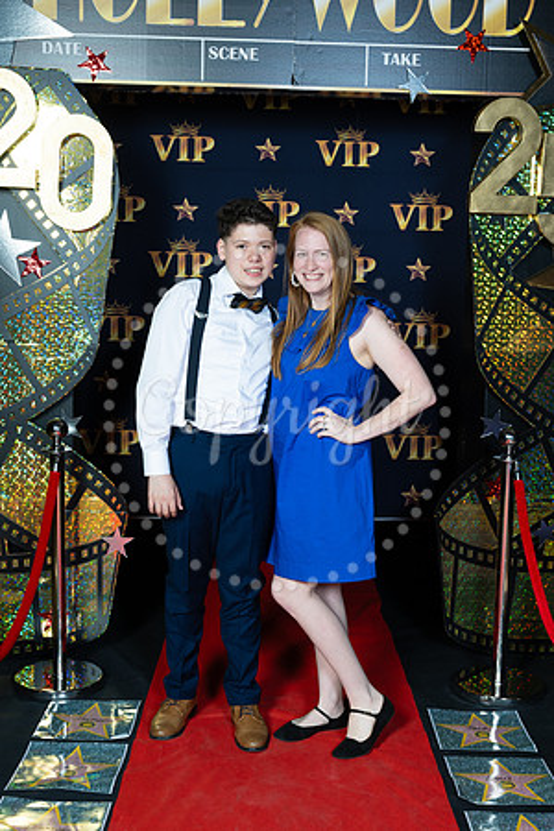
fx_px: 1039
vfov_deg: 43.6
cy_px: 416
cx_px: 277
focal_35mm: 45
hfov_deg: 29.9
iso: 320
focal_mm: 45
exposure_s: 1/100
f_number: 8
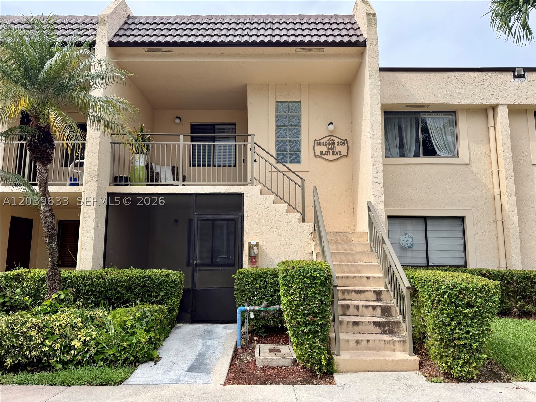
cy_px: 201
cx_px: 268
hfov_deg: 71.6
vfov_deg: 56.8
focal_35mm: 24
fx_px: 372
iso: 80
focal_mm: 6.76
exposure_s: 1/2445
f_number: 1.78
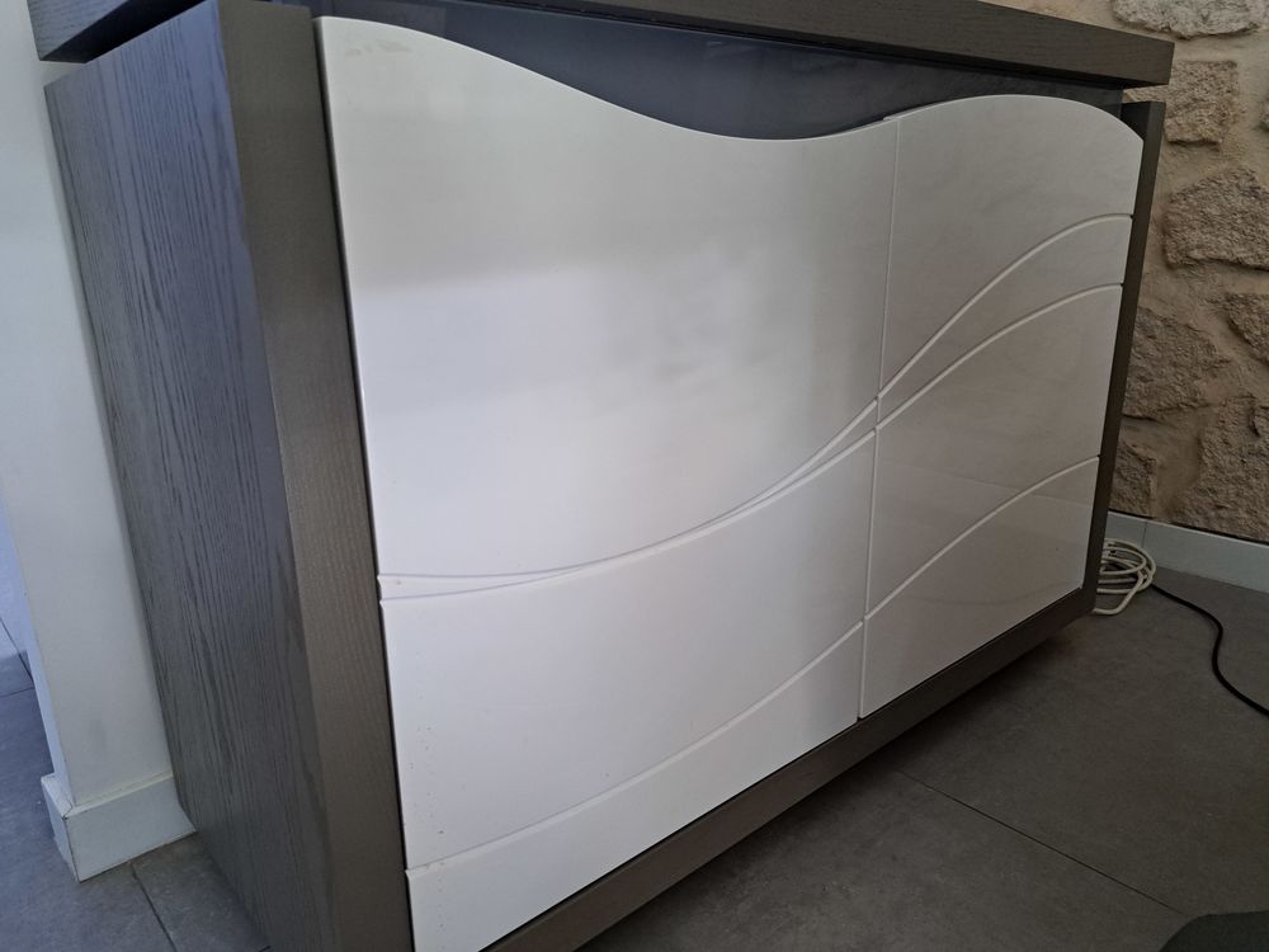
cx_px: 634
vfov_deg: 56.8
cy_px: 476
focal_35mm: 24
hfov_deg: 71.6
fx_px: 880
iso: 400
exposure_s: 1/33
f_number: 1.8
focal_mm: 5.23
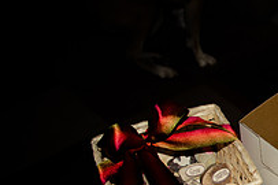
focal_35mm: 80
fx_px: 617
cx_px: 381
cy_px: 153
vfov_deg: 16.9
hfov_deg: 22.2
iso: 100
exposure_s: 1/60
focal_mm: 28
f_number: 3.5
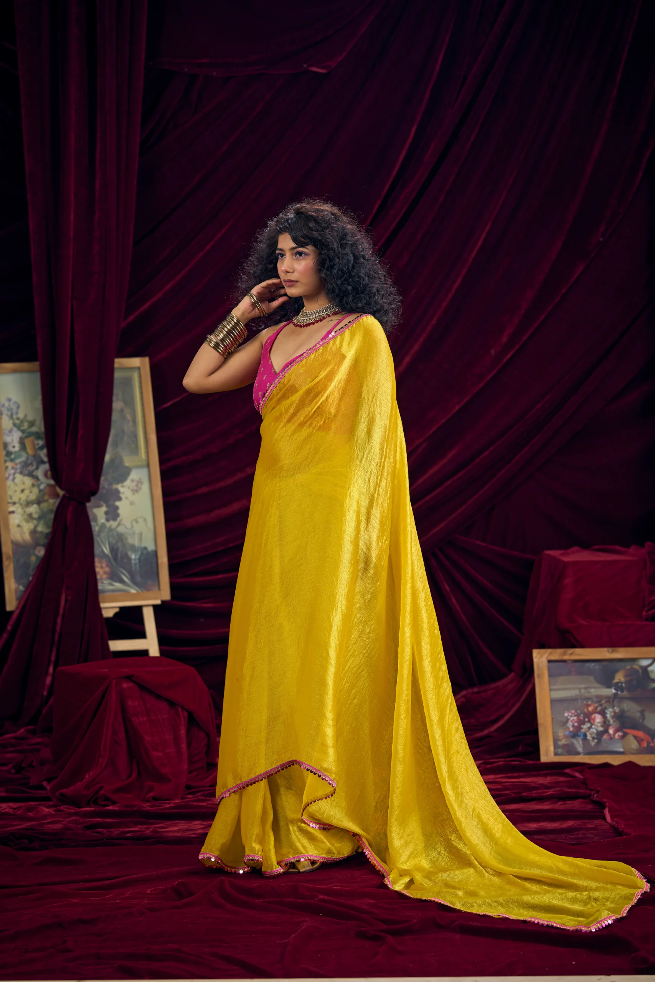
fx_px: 2319
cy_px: 491
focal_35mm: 85
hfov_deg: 16.1
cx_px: 328
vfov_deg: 23.9
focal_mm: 85
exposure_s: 1/200
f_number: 4
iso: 200
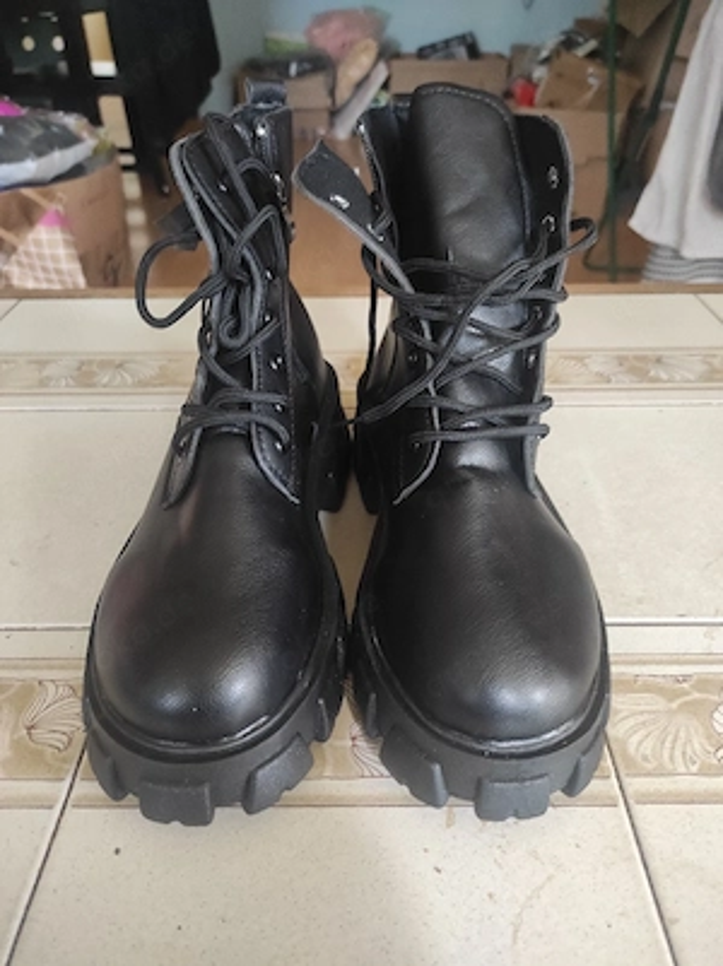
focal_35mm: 25
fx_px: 697
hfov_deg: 54.8
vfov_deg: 69.4
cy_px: 483
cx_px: 362
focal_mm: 5.43
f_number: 1.89
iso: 681
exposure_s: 1/33
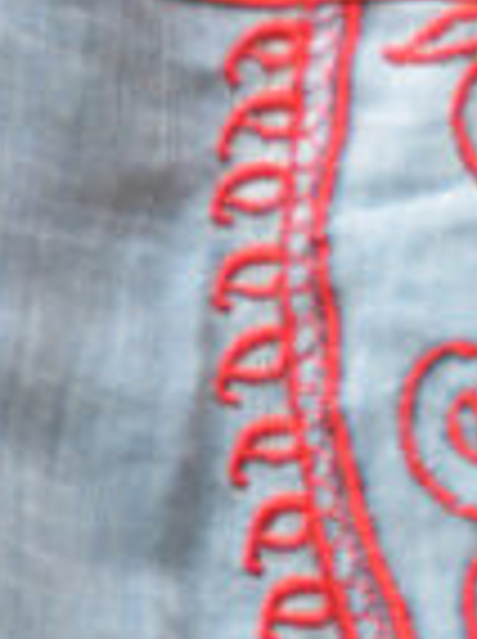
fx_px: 10467
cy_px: 99
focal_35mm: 568
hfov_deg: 2.6
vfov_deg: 3.5
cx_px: 1287
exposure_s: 1/100
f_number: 5
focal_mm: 62
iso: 400
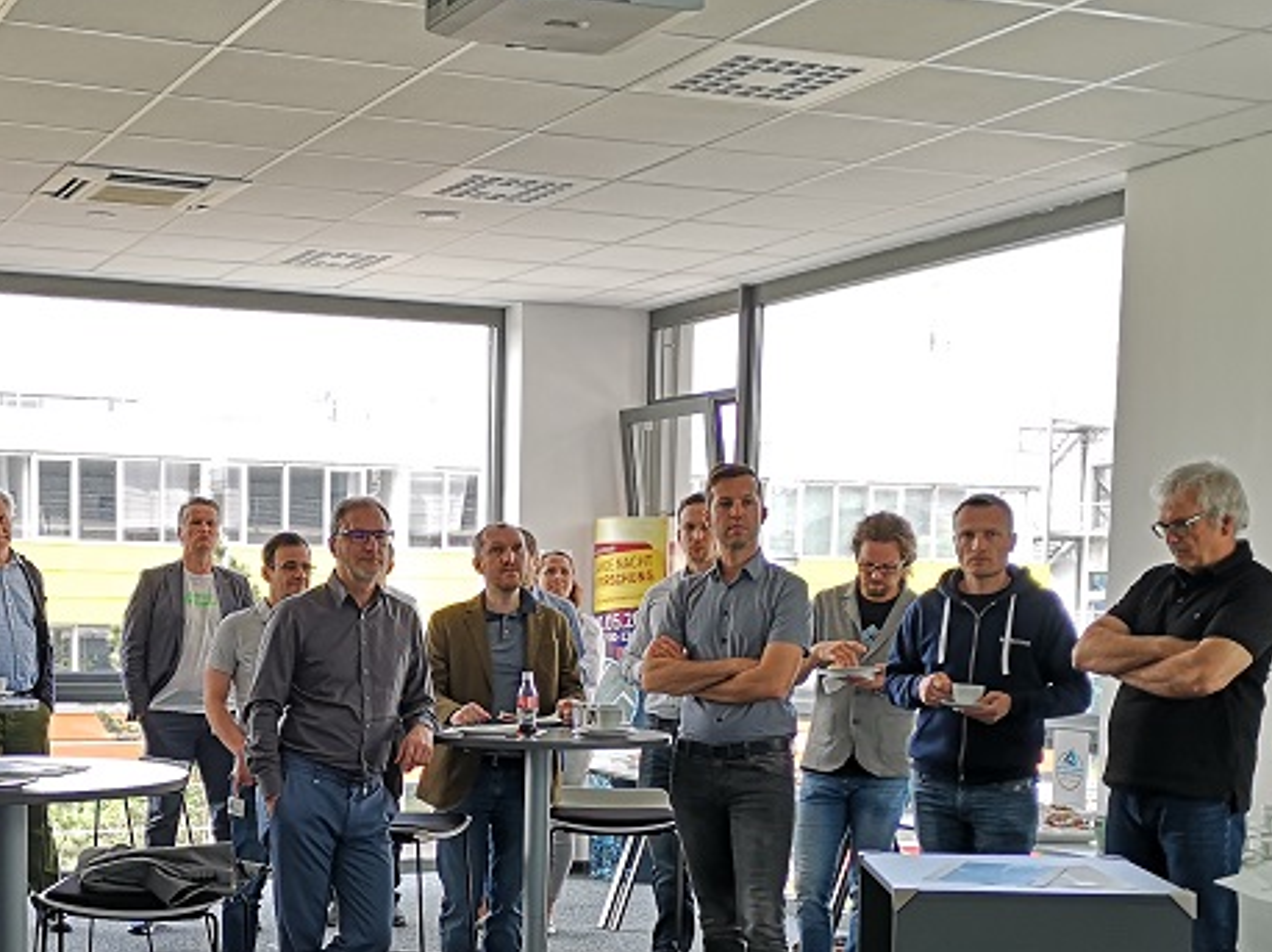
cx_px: 405
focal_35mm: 59
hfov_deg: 32.4
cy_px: 760
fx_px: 2167
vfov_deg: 24.4
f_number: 1.8
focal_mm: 5.58
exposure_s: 1/100
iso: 64
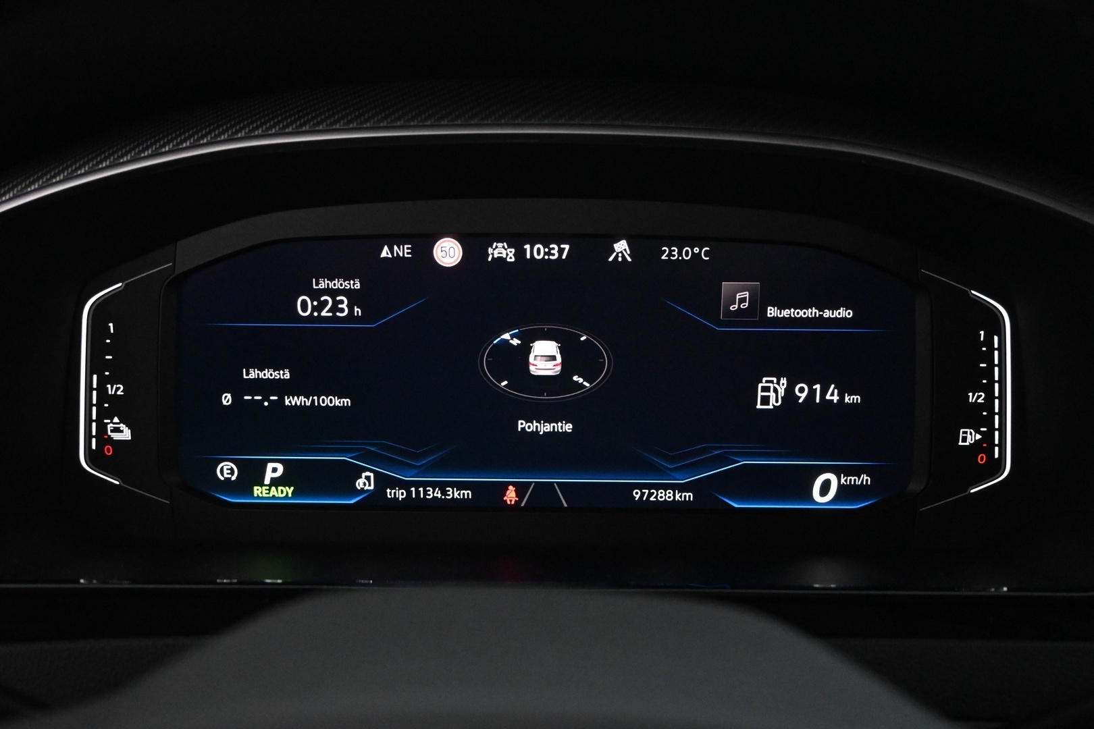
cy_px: 364
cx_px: 547
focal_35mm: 38
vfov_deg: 35.5
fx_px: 1139
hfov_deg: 51.3
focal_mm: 25
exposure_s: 1/40
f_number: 4.2
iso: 7200
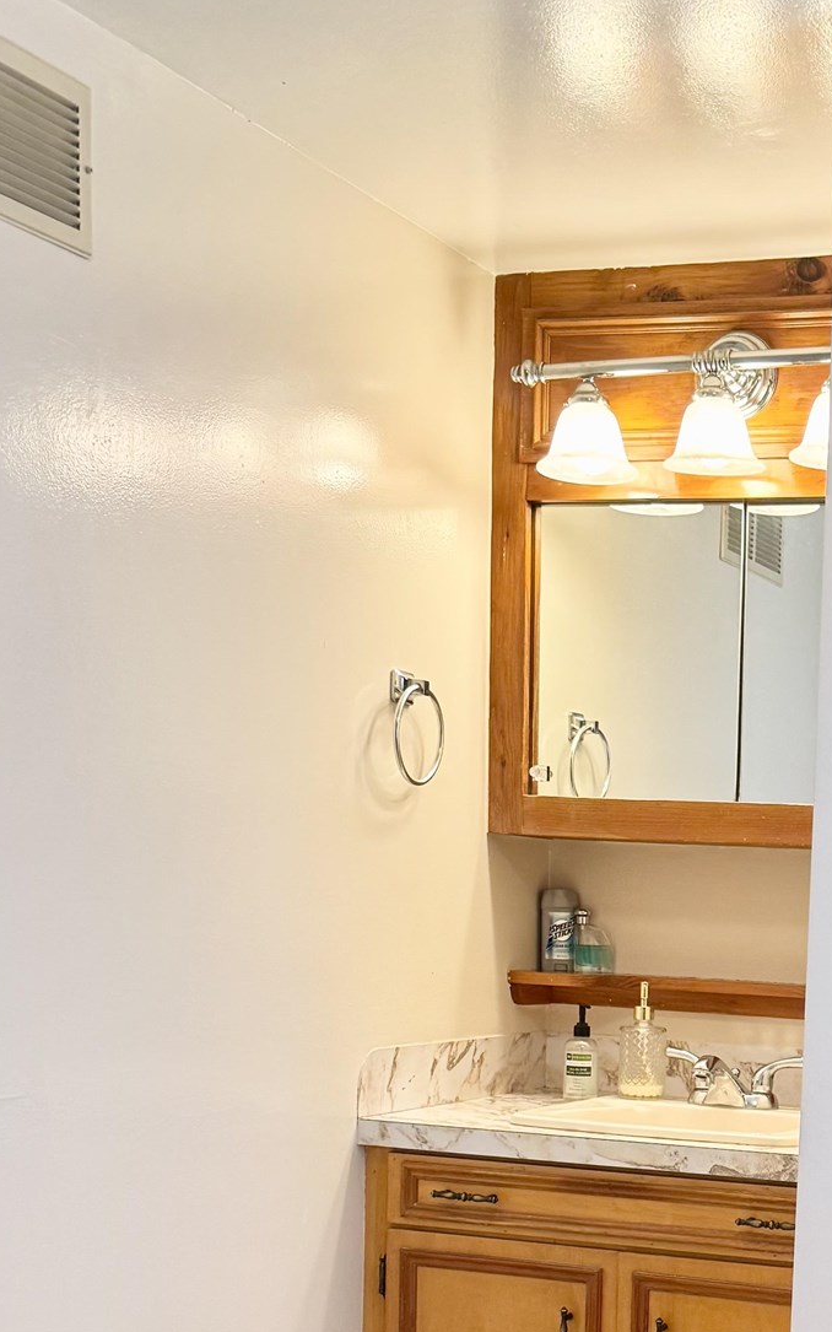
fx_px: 1959
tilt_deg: -6.8
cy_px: 1129
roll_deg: -1.9
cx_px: 869
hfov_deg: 22.8
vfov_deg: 35.9
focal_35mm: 54
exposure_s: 1/60
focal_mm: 6.76
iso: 125
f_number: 1.78
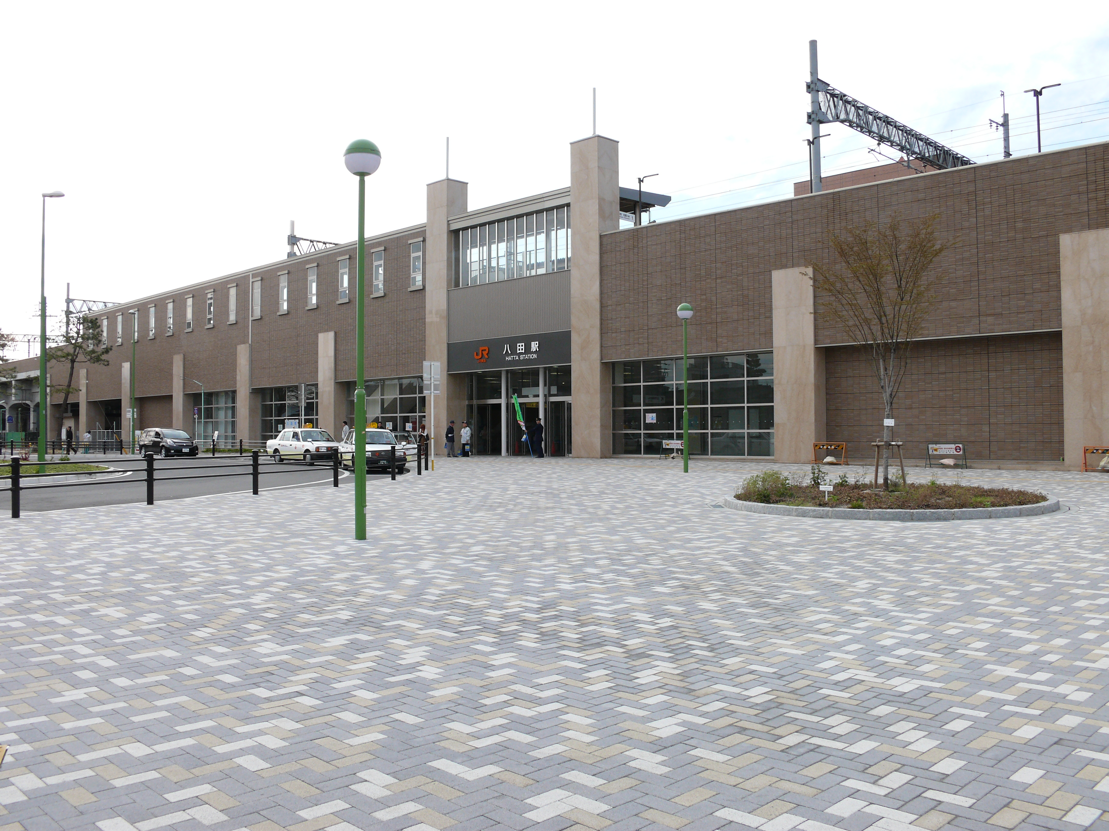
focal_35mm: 43
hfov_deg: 43.9
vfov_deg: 33.6
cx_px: 554
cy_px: 416
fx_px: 1378
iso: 100
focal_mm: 9.1
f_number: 5
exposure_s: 1/250
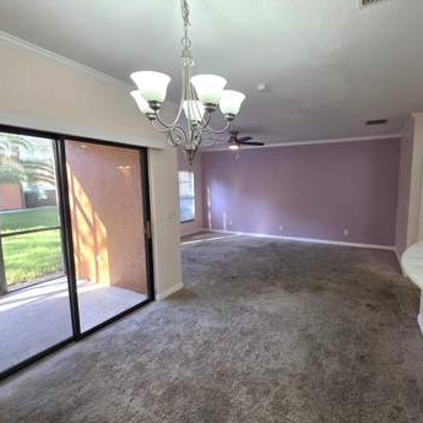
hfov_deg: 86.5
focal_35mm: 16
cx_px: 251
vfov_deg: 87.4
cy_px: 210
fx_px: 221
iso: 100
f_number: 1.9
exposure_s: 1/120
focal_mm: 2.2
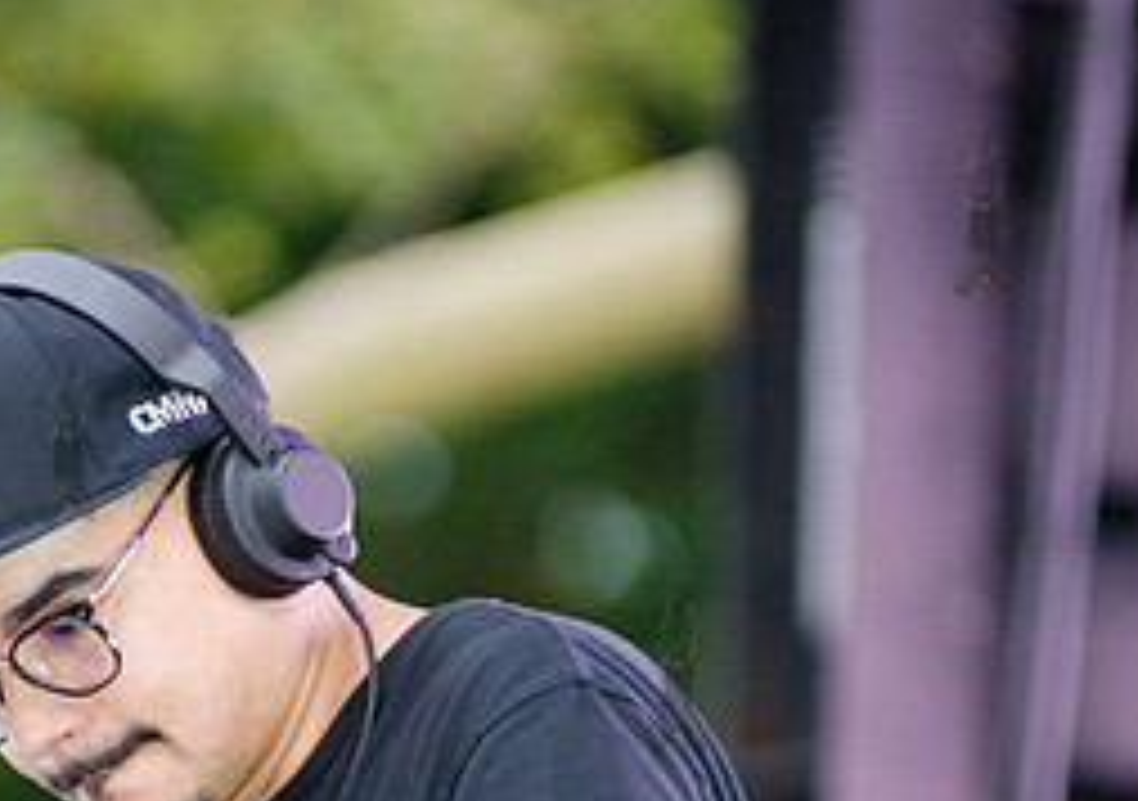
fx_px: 17204
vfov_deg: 2.7
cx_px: 306
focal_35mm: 535
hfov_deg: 3.8
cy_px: 1014
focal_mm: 200
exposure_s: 1/320
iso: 2000
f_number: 3.5
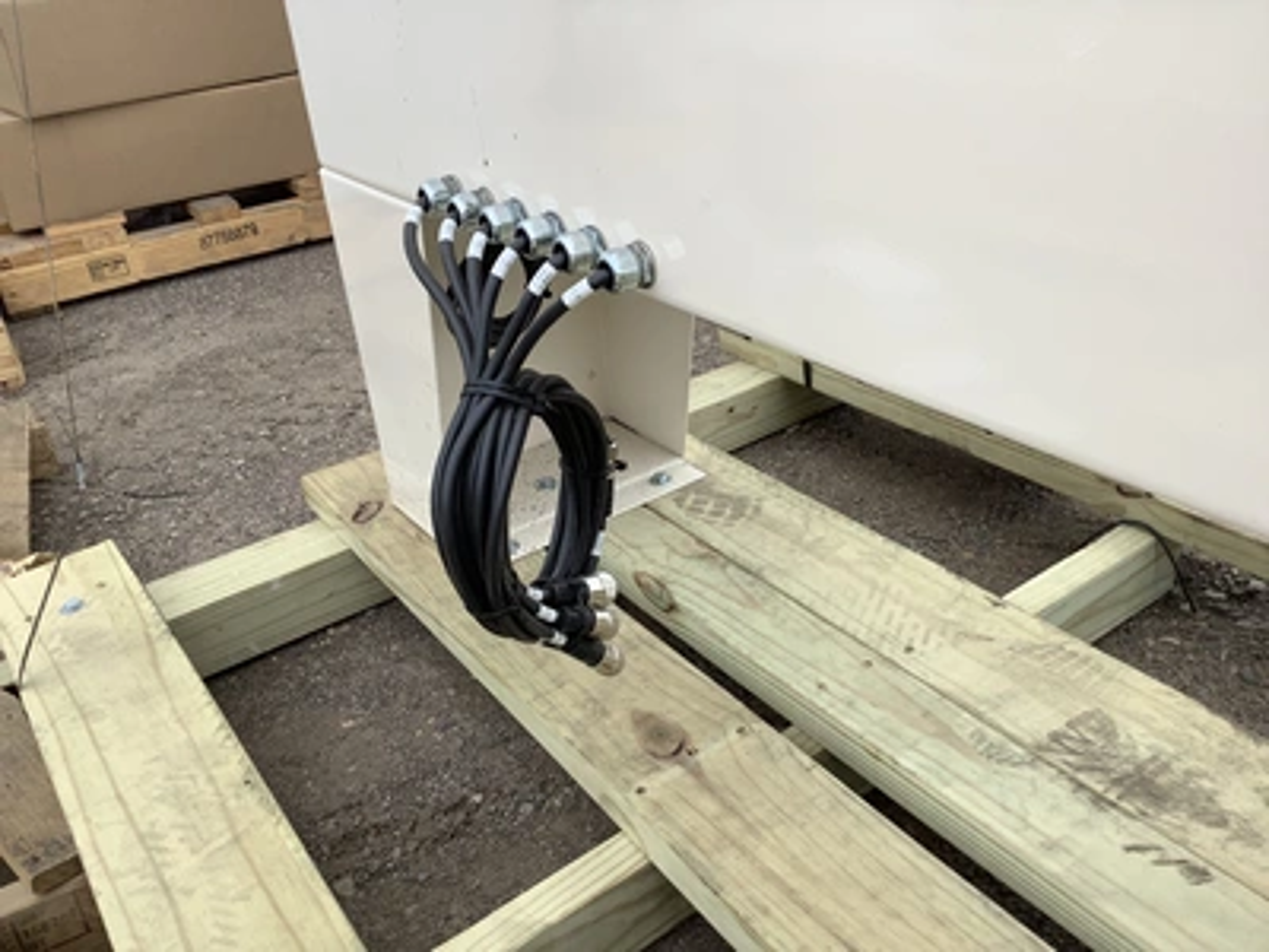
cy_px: 476
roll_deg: +5.3
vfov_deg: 45.4
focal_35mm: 31
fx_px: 1136
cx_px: 634
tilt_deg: -25.9
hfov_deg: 58.4
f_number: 2.4
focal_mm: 3.3
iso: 25
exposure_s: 1/431
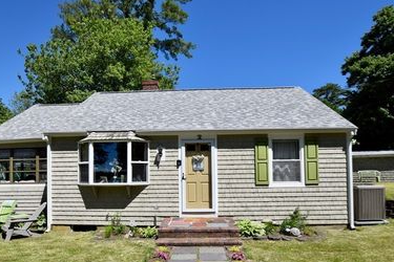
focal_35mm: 20
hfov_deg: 83.9
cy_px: 166
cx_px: 186
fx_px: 219
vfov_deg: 61.0
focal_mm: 10
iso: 200
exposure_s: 1/500
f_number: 11
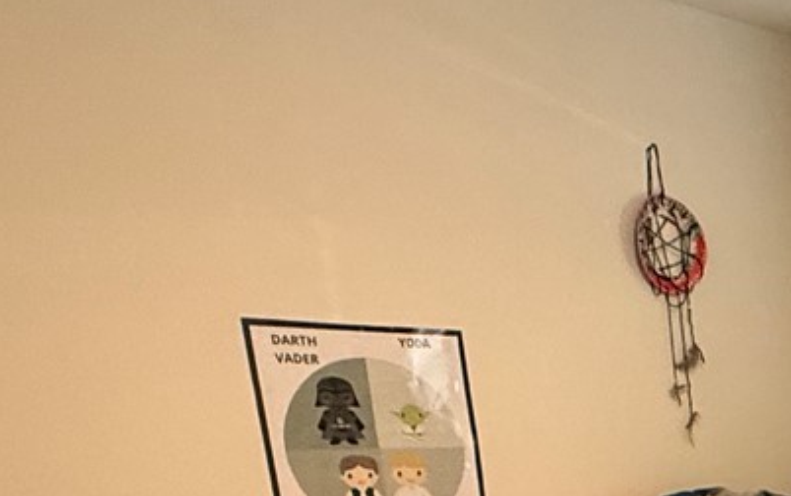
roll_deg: -0.6
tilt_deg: -18.0
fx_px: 1273
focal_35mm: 59
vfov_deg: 18.7
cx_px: 1159
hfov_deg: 26.2
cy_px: 797
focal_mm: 2.22
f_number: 2.2
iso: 500
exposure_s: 1/60
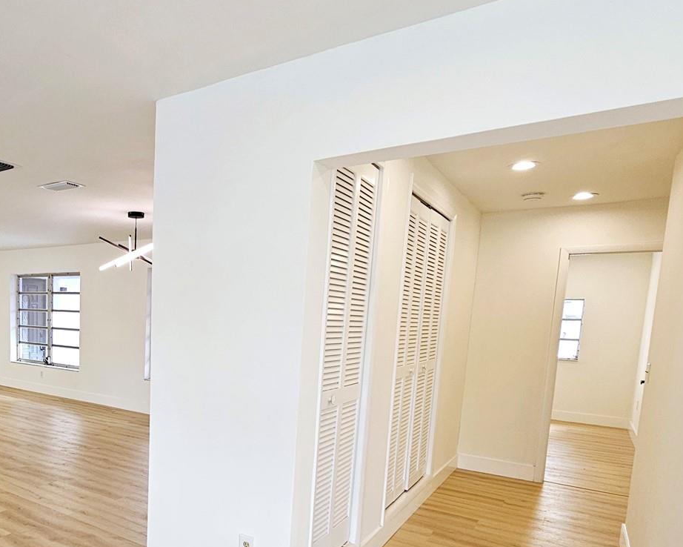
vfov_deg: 61.1
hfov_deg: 69.3
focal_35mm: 22
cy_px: 379
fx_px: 445
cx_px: 159
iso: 64
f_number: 2.2
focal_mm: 2.2
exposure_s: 1/120
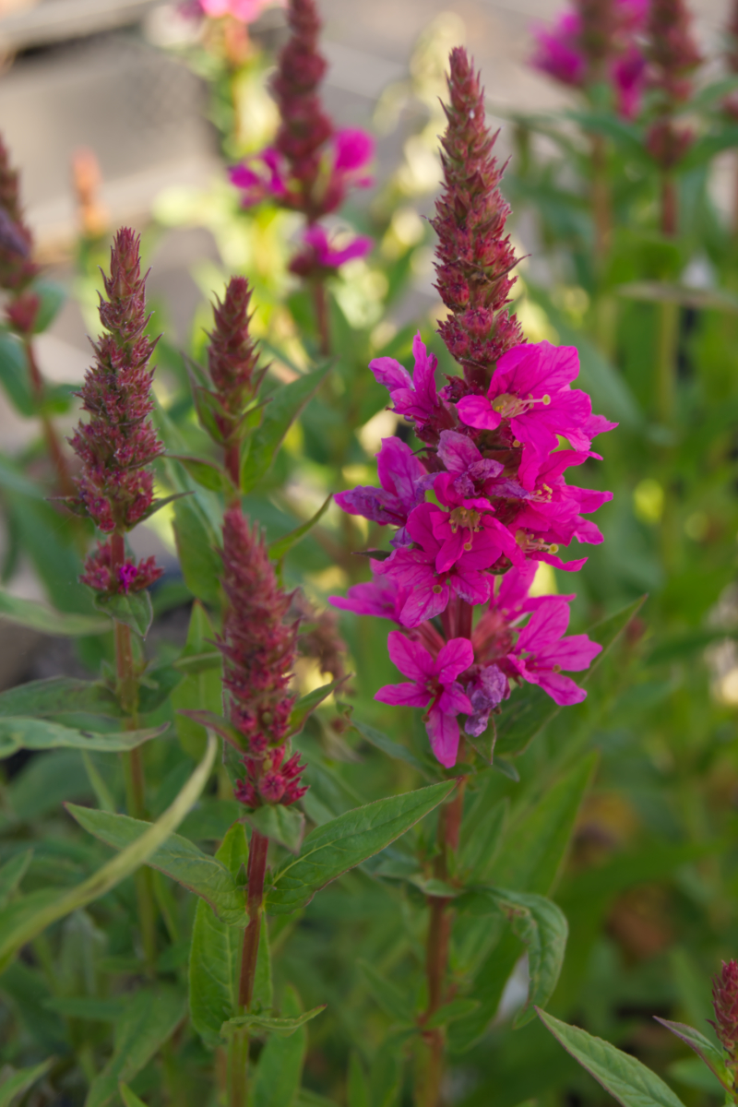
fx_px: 2537
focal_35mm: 82
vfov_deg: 24.6
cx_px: 369
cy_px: 554
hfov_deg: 16.6
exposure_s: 1/100
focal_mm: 55
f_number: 8
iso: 250
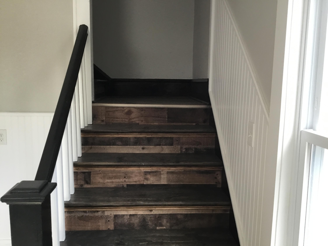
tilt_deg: -8.8
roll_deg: +0.5
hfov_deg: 58.4
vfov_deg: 45.4
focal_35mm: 31
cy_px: 123
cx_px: 164
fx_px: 294
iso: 40
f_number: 2.4
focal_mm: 3.3
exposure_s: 1/30
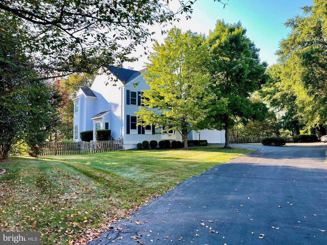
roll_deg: +0.3
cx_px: 164
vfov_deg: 53.0
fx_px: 246
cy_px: 122
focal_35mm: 26
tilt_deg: +4.9
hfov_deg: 67.3
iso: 32
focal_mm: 5.1
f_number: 1.6
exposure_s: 1/638
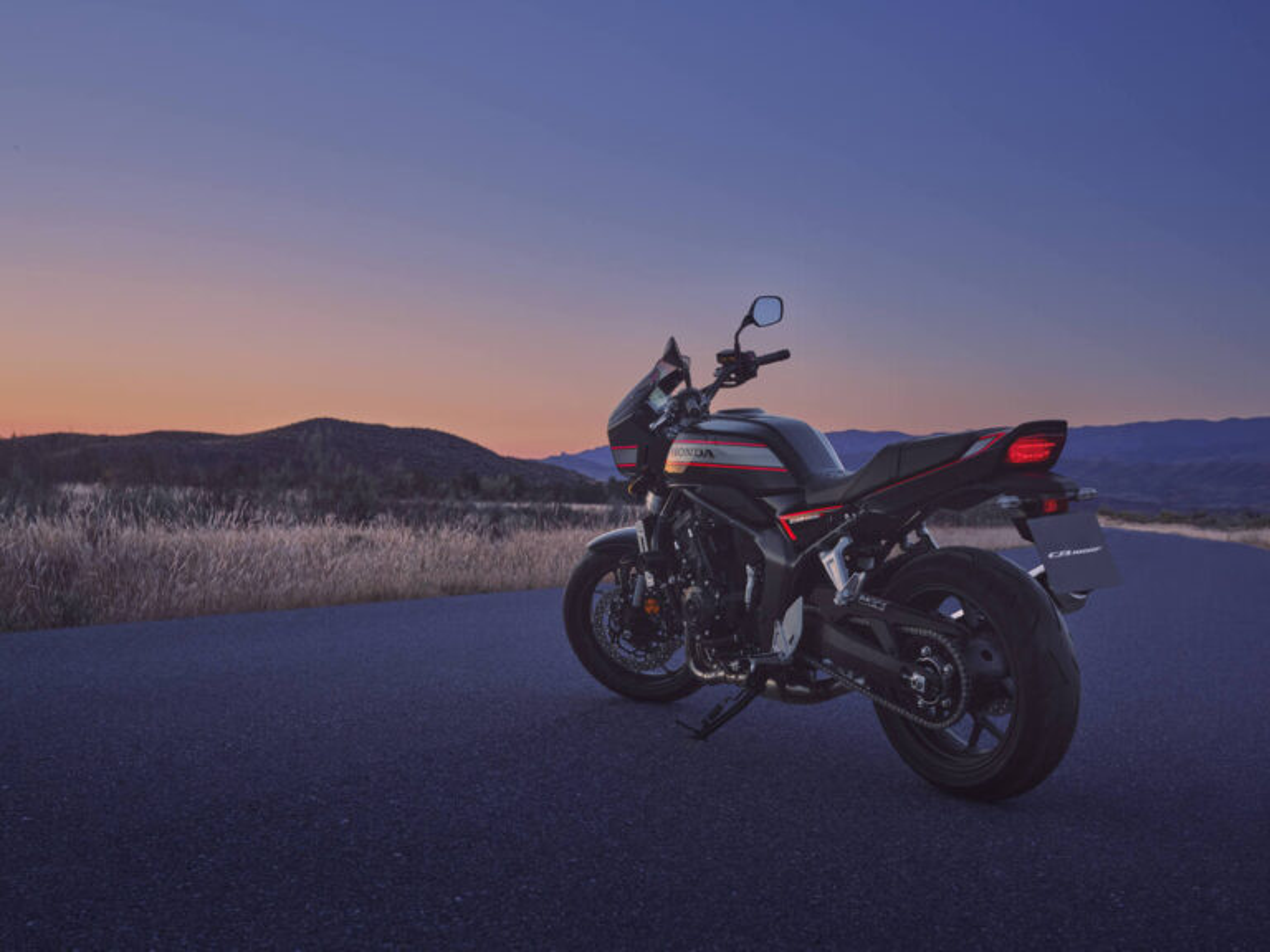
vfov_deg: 39.7
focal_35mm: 36
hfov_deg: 51.4
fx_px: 1321
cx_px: 635
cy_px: 476
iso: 400
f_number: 8
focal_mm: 45
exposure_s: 1/20
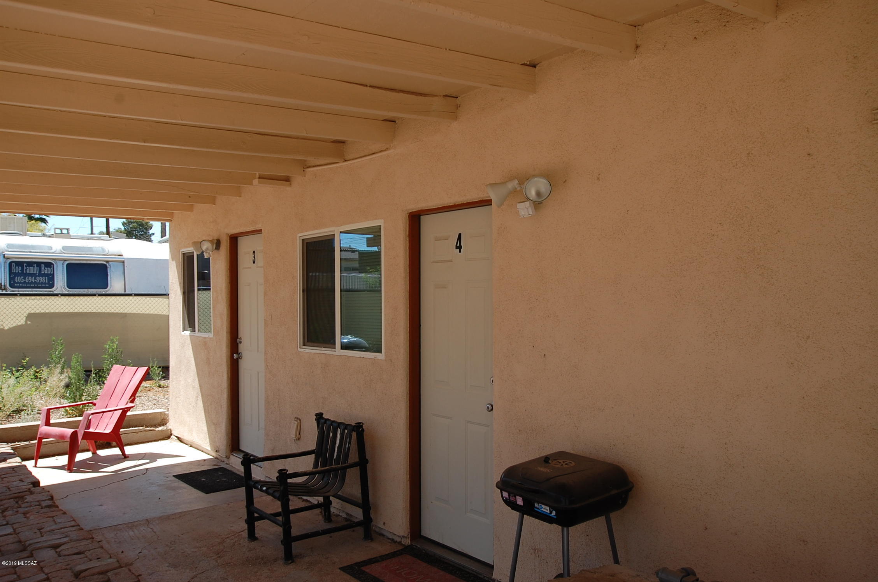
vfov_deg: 43.5
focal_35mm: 30
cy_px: 291
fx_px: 730
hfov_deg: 62.0
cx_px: 439
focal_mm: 20
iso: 200
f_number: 7.1
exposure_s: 1/200
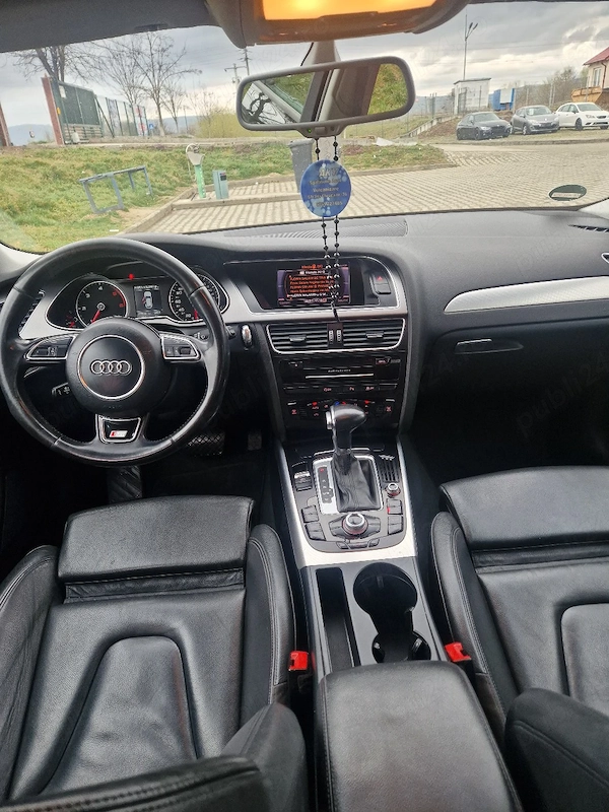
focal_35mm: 23
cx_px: 304
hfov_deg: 58.9
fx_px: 540
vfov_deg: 73.9
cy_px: 406
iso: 80
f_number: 1.8
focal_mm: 5.4
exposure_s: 1/182
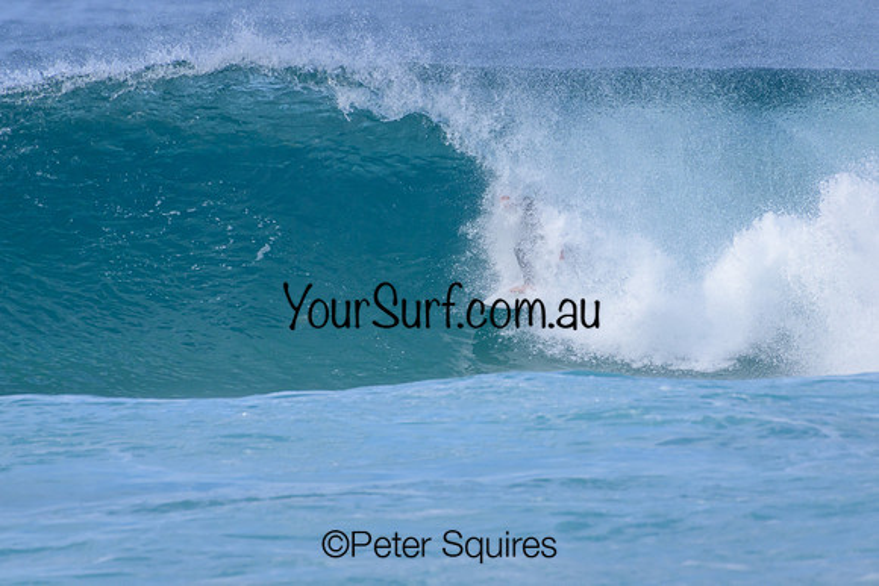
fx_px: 24421
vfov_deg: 1.4
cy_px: 293
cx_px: 440
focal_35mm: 1000
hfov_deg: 2.1
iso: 1250
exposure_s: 1/2000
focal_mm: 1000
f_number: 11
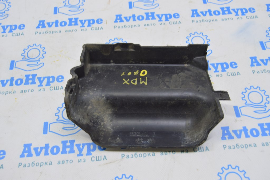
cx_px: 135
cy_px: 90
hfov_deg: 53.2
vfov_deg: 36.8
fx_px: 270
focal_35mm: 36
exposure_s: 1/20
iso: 400
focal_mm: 24
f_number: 5.6
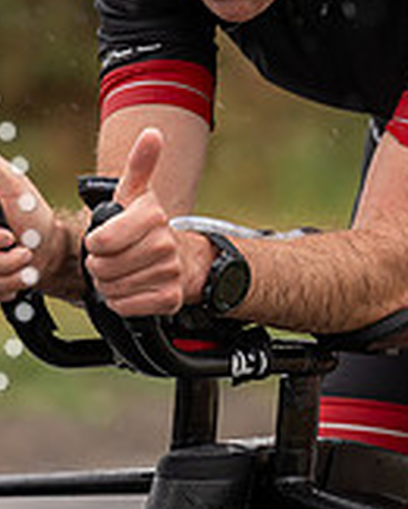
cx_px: 232
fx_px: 9522
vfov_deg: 3.1
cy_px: 83
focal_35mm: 632
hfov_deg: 2.5
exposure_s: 1/1000
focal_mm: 188
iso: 100
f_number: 4
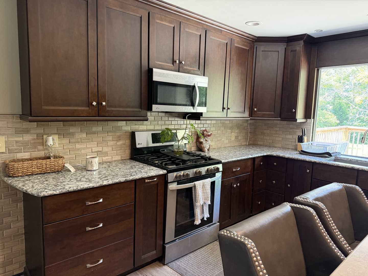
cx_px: 184
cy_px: 138
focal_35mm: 24
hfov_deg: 71.6
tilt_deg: -6.6
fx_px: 255
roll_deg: -1.9
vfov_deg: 56.8
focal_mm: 6.76
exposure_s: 1/60
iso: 400
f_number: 1.78
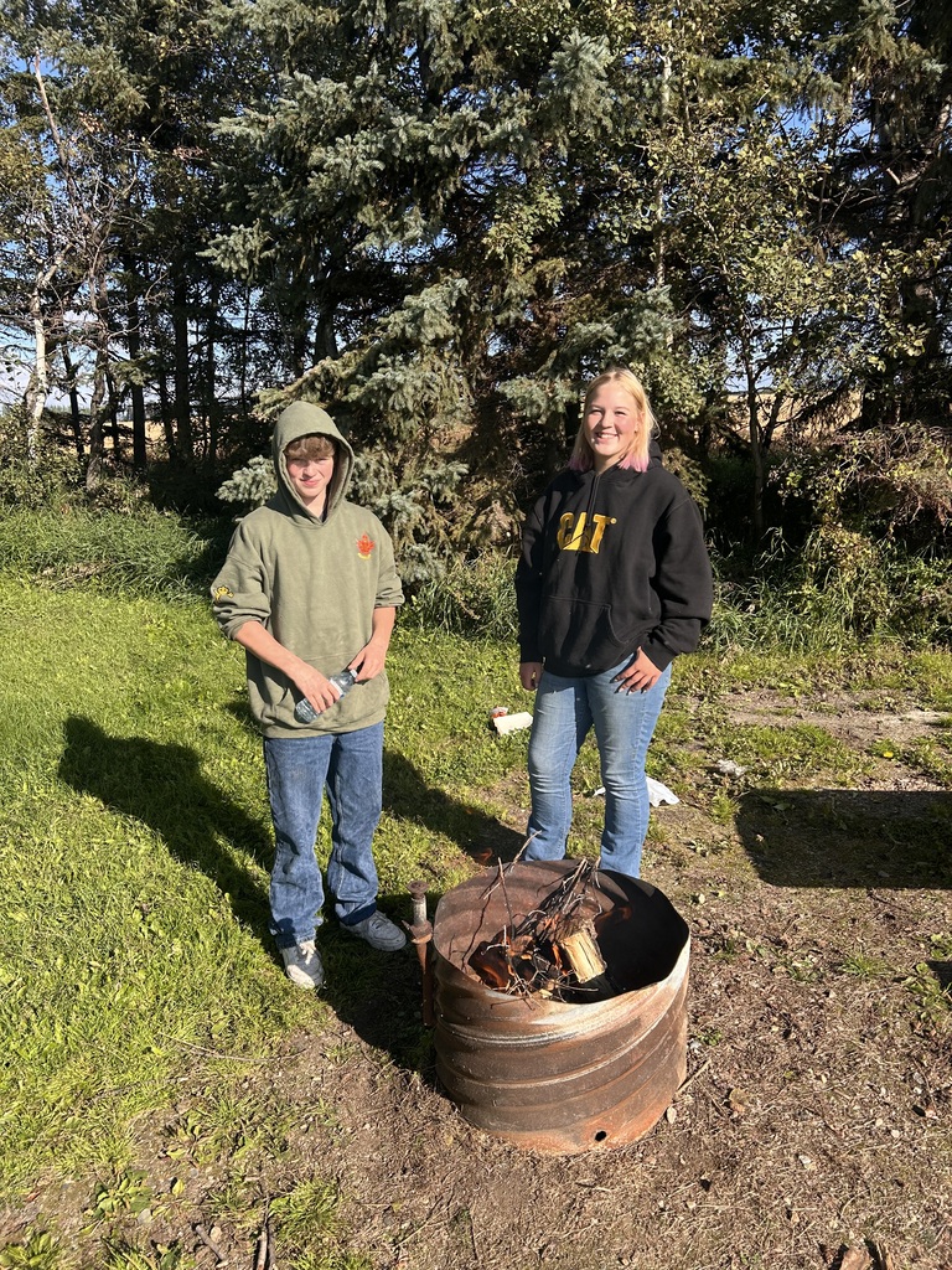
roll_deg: +2.9
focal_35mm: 26
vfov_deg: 67.3
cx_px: 476
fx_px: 953
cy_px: 635
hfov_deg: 53.1
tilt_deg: -11.6
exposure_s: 1/3077
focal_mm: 5.7
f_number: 1.5
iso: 50
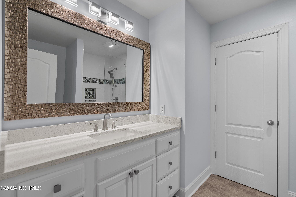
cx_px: 148
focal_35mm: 16
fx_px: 132
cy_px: 98
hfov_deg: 96.7
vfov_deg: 73.7
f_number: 4
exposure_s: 1/6
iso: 250
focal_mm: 16
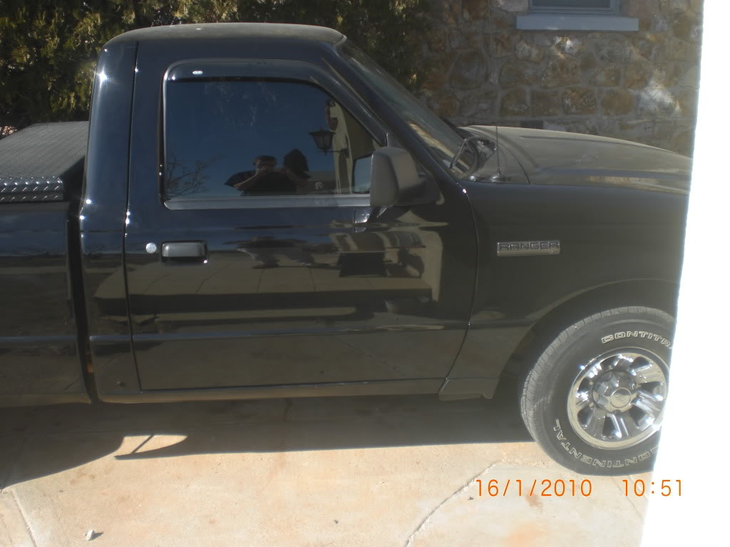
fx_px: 801
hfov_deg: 49.0
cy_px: 274
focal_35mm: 38
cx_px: 365
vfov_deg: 37.7
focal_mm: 6.3
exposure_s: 1/320
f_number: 3.1
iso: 50
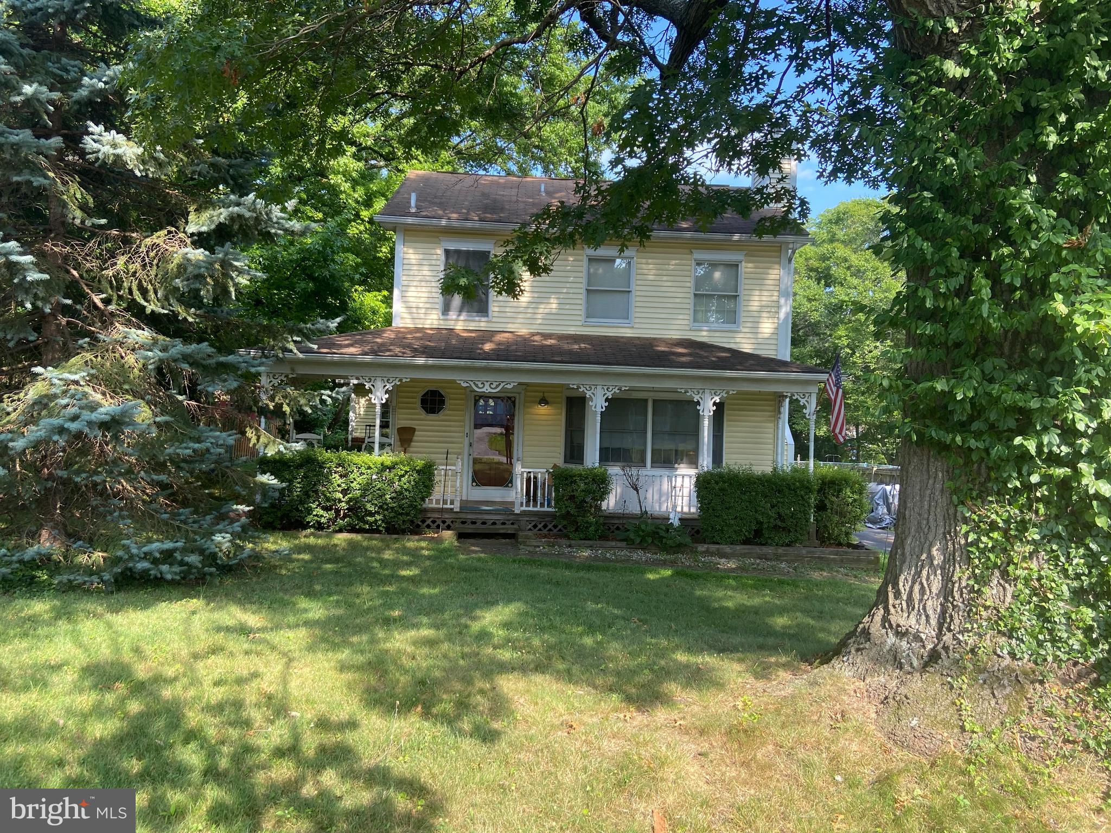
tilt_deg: -1.3
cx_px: 556
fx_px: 834
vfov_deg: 53.1
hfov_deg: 67.3
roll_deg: -1.6
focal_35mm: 26
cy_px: 416
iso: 32
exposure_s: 1/326
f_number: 1.8
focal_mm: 4.25
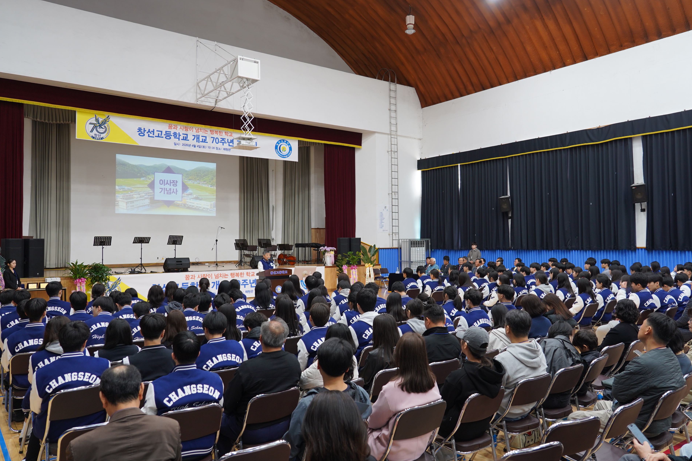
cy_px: 225
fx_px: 500
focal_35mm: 26
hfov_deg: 69.4
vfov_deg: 49.5
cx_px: 359
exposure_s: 1/30
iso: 400
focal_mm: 25
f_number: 4
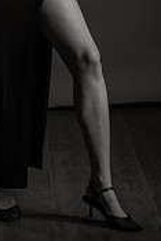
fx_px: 1721
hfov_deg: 5.4
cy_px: -44
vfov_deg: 7.9
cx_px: 55
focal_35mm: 257
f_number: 9
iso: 100
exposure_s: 1/250
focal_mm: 100
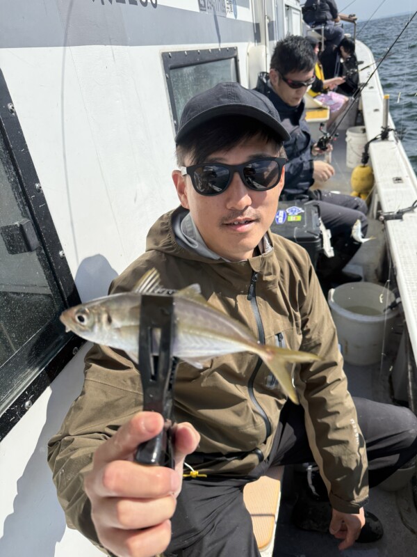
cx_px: 208
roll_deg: +9.9
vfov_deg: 71.6
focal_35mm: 24
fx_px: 385
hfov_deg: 56.8
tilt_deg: -29.2
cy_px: 278
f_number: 1.78
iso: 125
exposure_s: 1/4405
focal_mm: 6.76
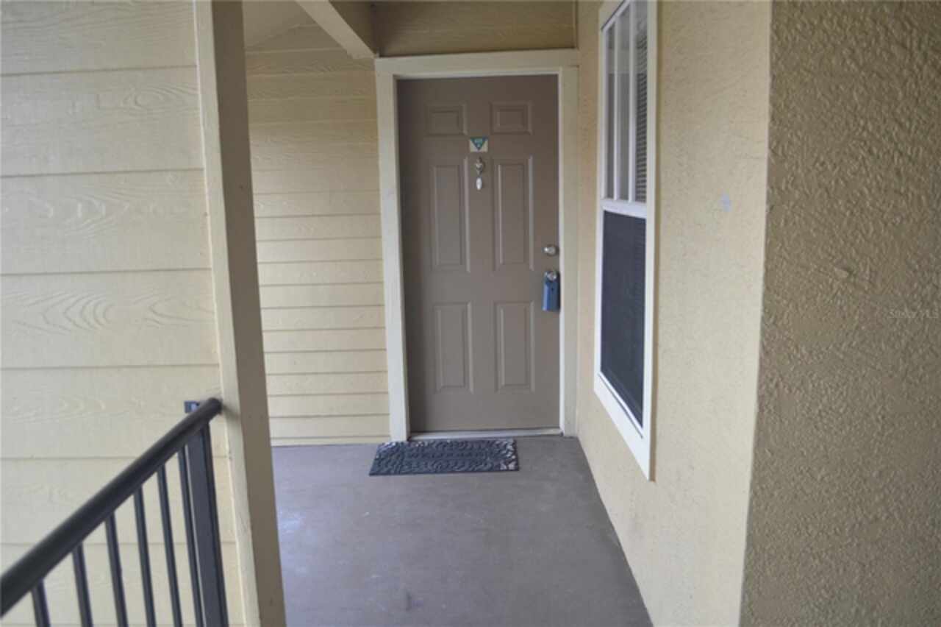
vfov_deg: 47.9
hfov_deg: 67.4
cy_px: 314
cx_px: 470
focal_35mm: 27
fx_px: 705
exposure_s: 1/40
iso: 400
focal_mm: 18
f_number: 3.5
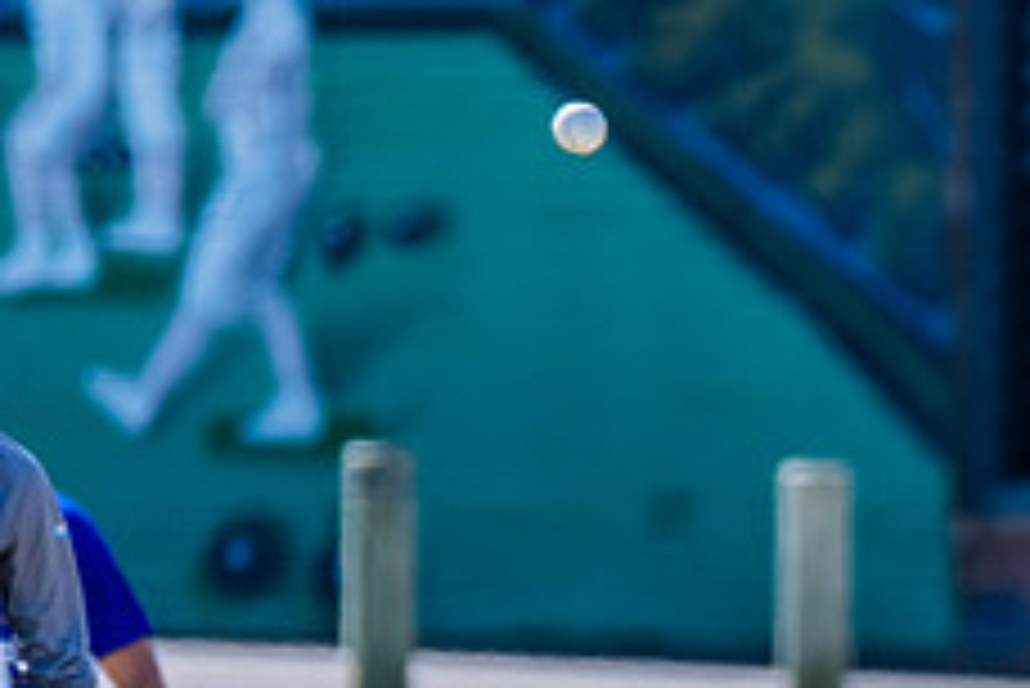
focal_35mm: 1776
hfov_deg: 1.2
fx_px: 50844
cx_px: 1074
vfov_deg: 0.8
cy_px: 897
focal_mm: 600
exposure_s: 1/2000
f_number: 6.3
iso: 640
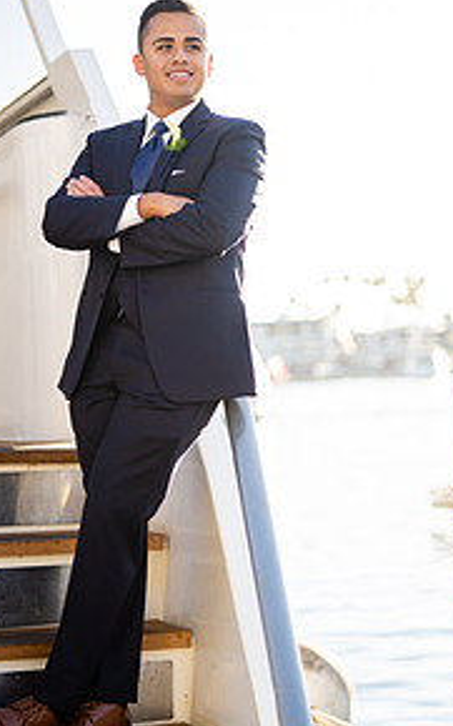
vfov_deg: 26.1
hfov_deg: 16.5
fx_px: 1562
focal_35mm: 79
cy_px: 268
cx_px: 143
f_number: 1.4
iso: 160
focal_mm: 50
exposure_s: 1/2000
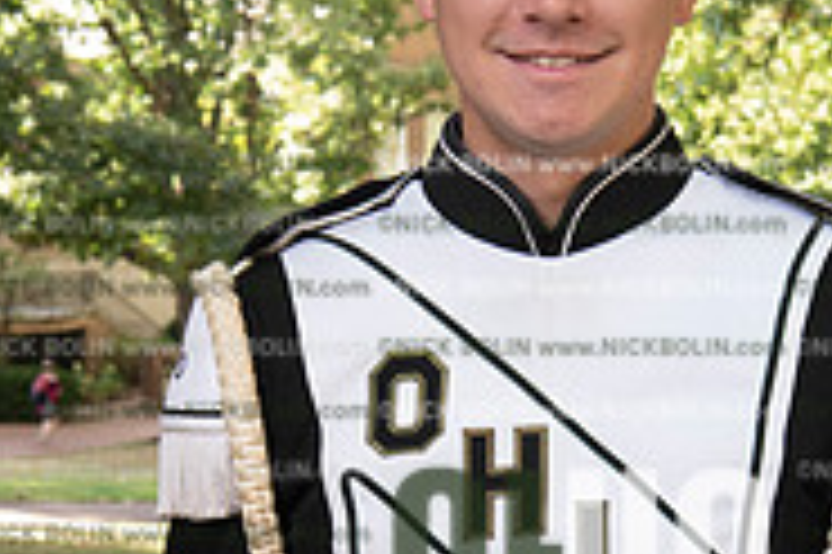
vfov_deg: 12.0
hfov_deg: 18.2
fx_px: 2586
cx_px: 580
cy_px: 595
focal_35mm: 112
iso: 800
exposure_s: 1/100
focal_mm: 46
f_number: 8
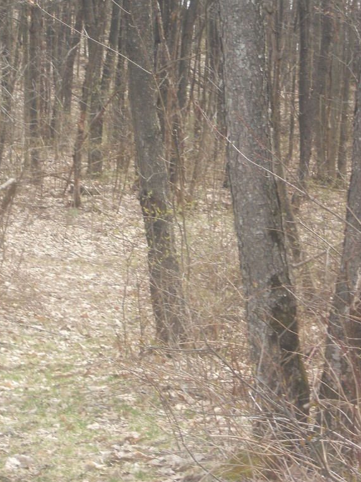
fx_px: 2017
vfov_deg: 13.6
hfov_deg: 10.2
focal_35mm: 145
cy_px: 242
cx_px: 81
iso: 80
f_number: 5.9
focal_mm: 19.6
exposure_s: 1/60
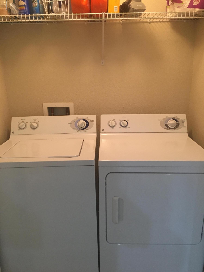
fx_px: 228
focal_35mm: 29
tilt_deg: -14.1
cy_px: 136
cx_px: 102
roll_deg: +0.3
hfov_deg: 48.2
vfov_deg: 61.7
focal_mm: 4.15
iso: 80
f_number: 2.2
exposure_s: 1/10
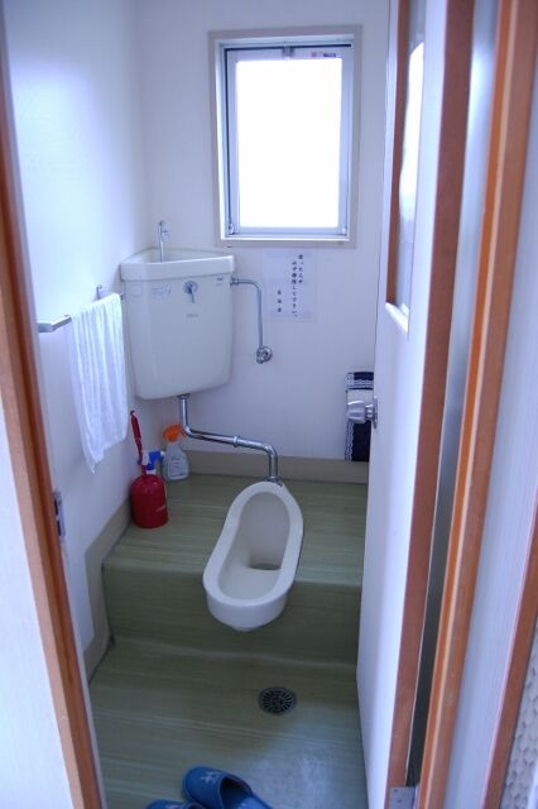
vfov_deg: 67.4
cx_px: 269
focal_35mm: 27
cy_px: 404
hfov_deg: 47.9
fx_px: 606
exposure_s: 1/60
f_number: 4
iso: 800
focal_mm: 18
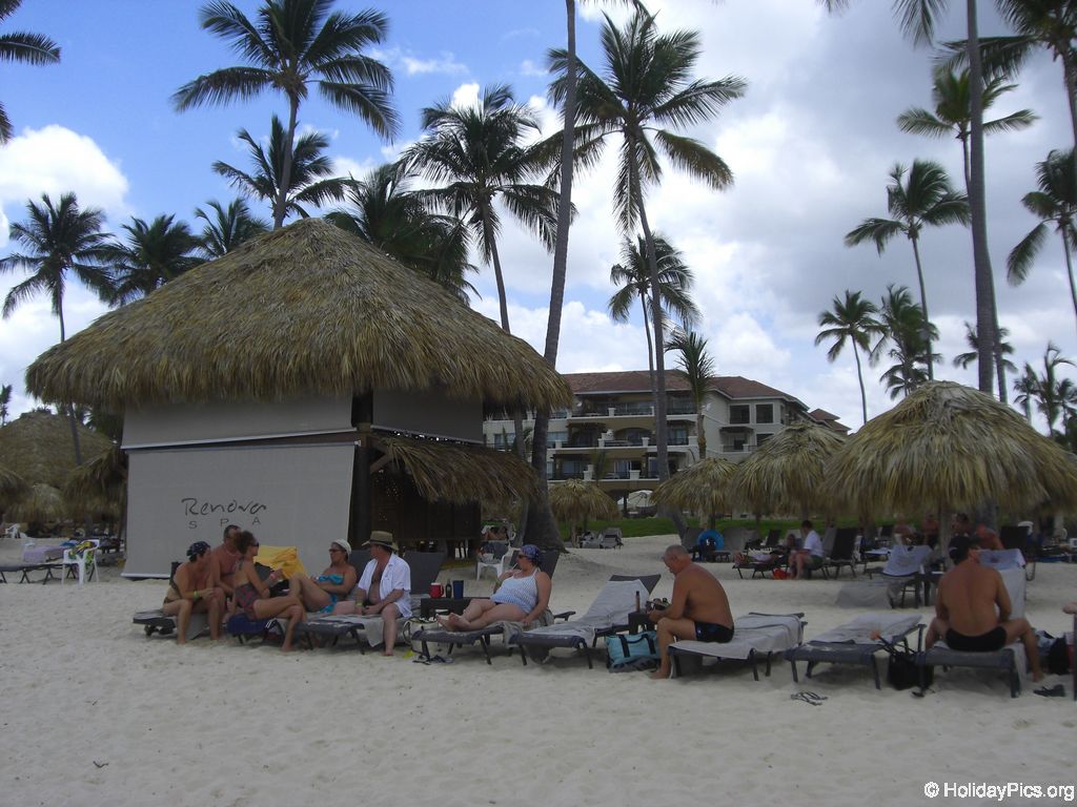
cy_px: 404
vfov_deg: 37.7
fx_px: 1182
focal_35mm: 38
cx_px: 538
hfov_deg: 49.0
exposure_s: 1/160
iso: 64
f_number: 8
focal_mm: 6.2
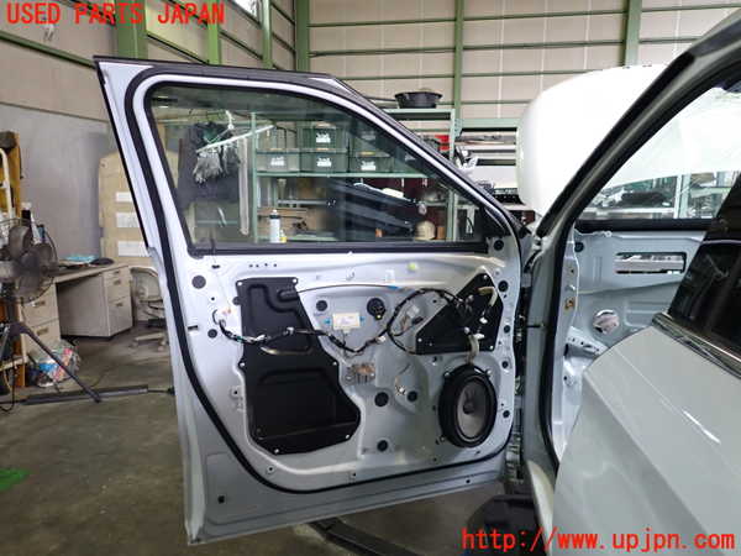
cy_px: 278
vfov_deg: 54.9
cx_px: 370
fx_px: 535
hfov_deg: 69.4
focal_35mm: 25
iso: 200
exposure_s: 1/30
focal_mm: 4.5
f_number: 2
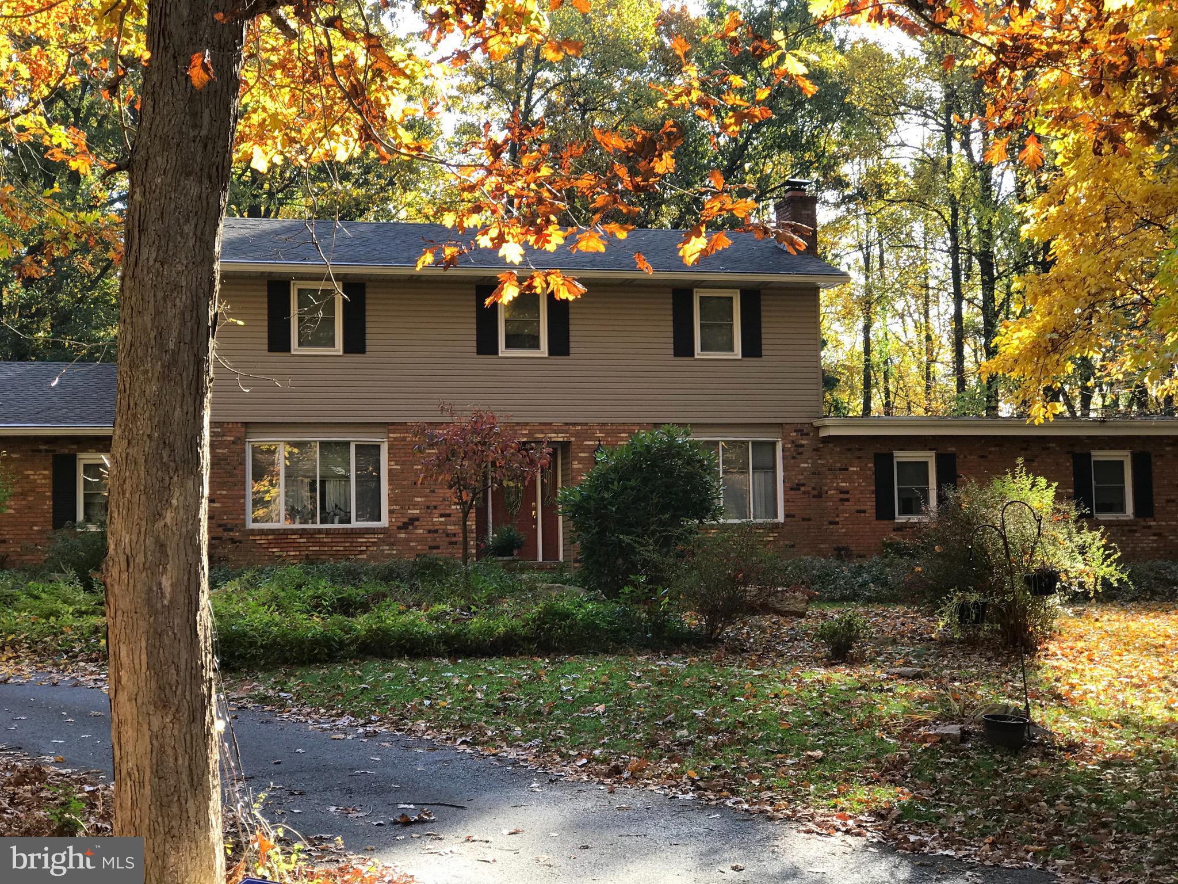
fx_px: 1940
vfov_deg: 25.7
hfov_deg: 33.8
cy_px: 442
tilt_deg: +4.2
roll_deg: +1.3
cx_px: 589
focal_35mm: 57
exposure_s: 1/108
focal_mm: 6.6
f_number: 2.8
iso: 20
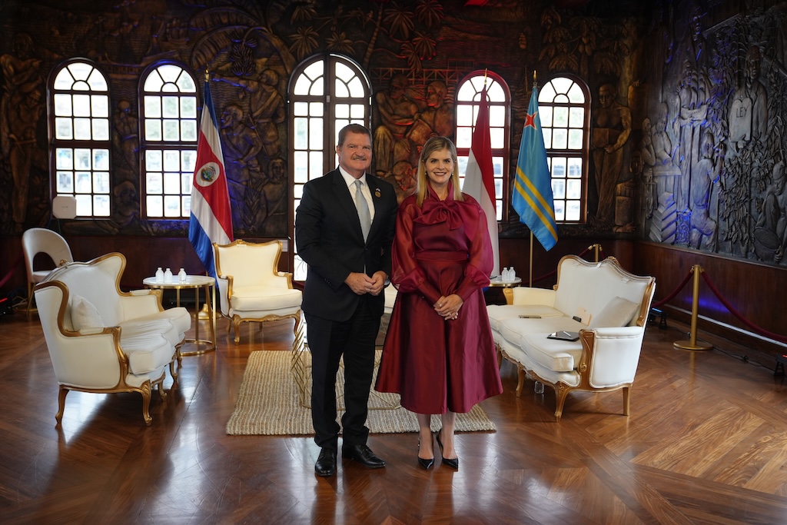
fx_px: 809
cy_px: 262
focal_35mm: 37
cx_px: 394
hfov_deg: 51.9
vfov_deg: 36.0
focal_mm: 37
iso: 1250
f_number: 4
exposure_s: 1/160
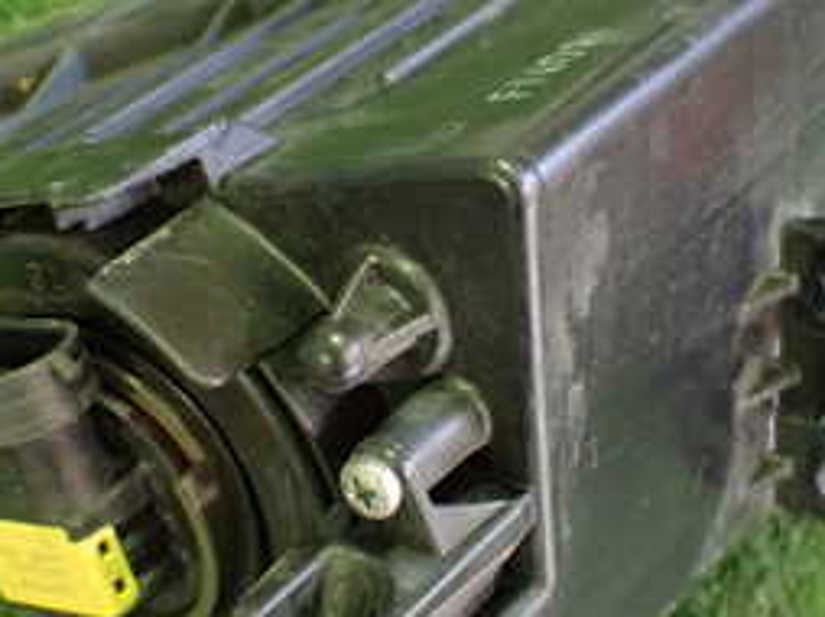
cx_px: 455
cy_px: 341
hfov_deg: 27.4
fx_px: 1691
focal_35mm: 71
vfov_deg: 20.7
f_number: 2.3
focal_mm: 5.4
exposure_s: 1/40
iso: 800
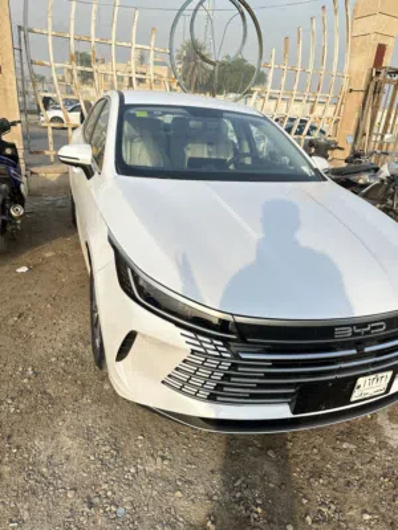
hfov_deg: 56.8
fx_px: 368
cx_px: 199
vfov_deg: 71.6
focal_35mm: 24
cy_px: 265
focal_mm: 6.86
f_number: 1.78
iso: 80
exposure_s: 1/1131
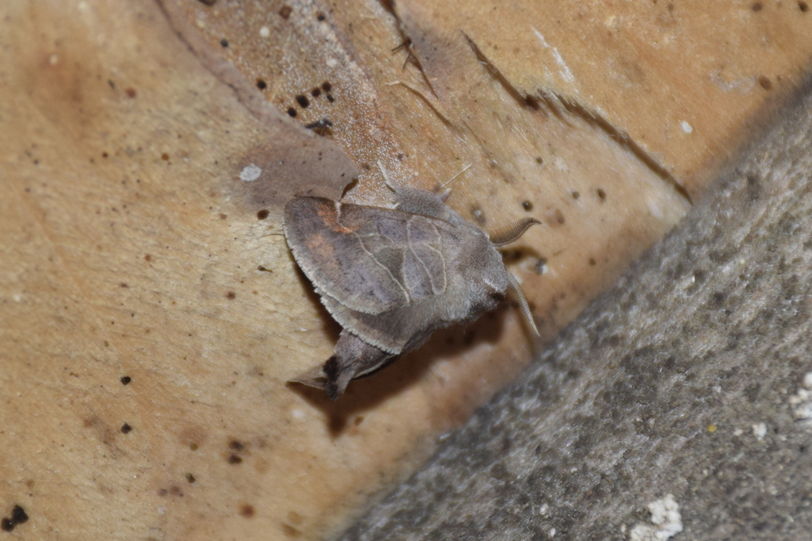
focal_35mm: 210
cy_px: 270
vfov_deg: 6.5
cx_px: 406
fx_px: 4735
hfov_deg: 9.8
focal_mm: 140
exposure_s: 1/60
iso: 320
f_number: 7.1
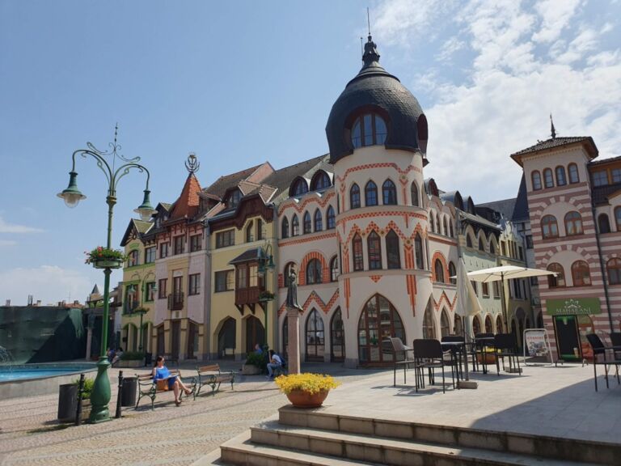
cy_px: 233
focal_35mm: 26
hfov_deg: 67.3
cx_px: 310
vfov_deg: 53.1
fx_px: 466
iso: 50
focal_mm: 4.32
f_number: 2.4
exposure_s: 1/2528
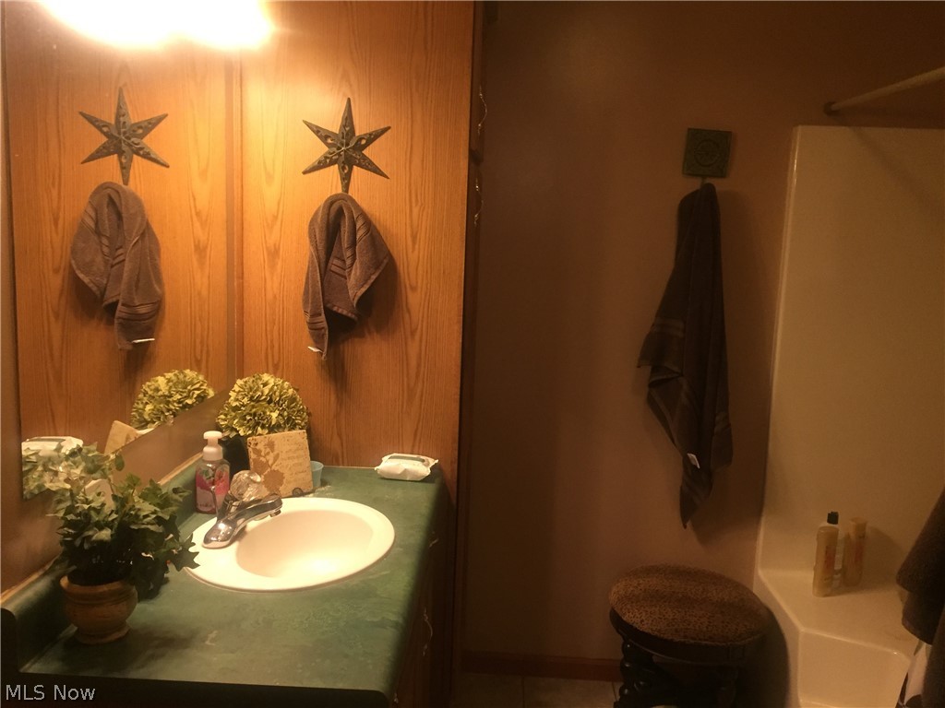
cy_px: 354
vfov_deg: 48.2
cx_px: 472
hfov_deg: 61.7
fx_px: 792
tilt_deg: -9.0
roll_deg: -2.1
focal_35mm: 29
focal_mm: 4.15
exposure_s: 1/24
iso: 250
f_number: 2.2
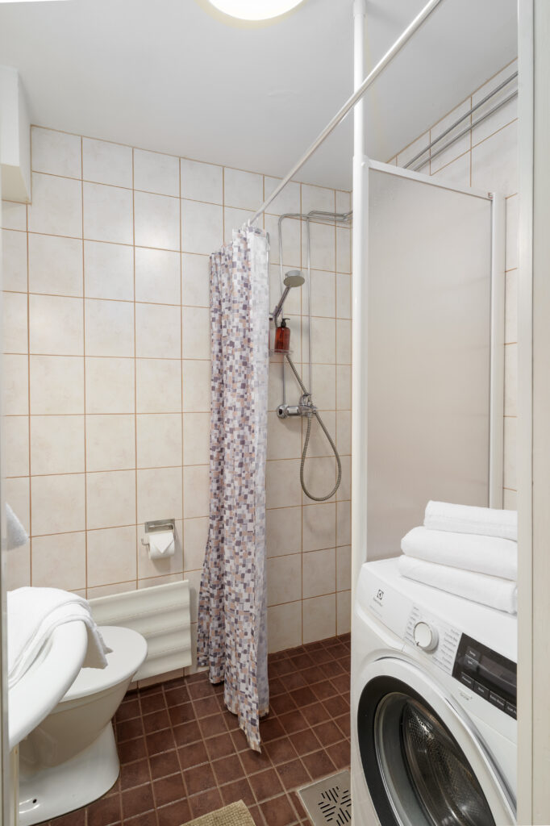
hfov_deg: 70.4
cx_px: 275
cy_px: 413
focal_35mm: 17
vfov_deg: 93.3
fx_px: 390
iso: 100
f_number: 8
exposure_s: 1/200
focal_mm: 17
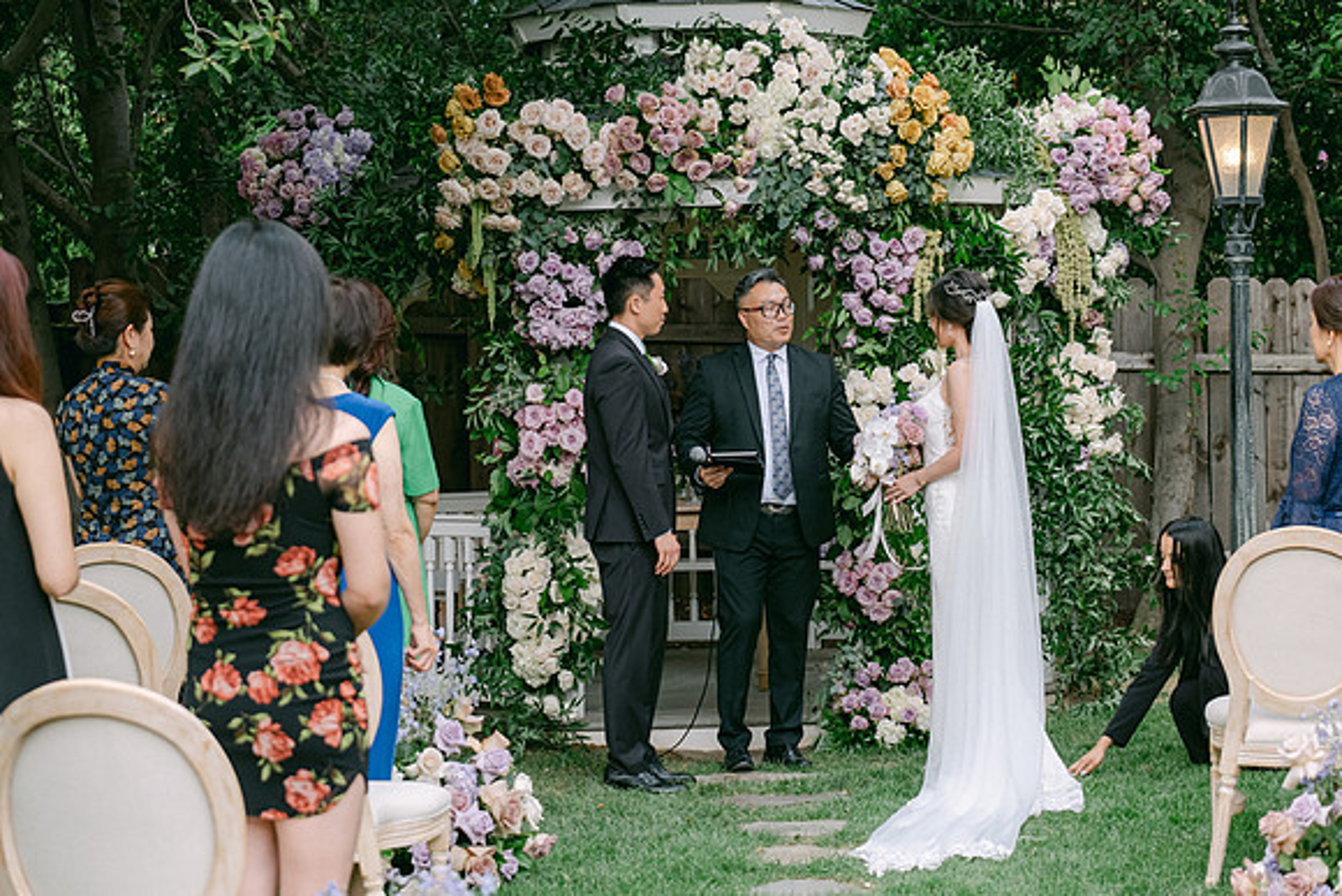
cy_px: 448
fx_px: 2958
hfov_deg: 25.6
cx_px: 671
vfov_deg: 17.2
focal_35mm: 79
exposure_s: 1/340
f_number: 2.8
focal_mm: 50
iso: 320
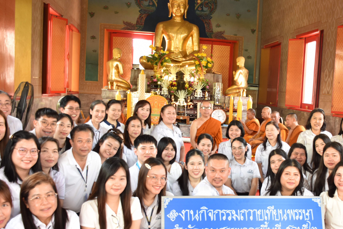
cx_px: 241
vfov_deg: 31.0
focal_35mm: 43
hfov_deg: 44.4
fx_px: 410
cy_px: 152
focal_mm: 18
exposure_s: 1/30
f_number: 3.5
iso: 250
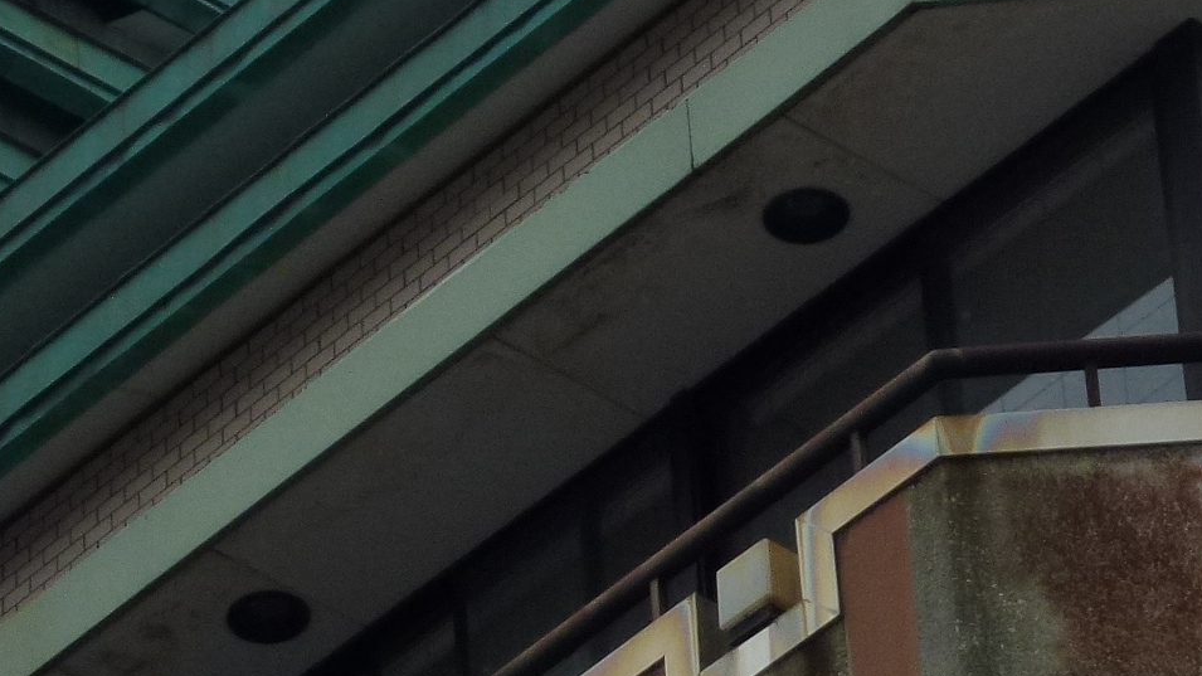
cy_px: -316
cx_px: 211
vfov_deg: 3.7
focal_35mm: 330
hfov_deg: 6.5
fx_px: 10517
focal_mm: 20.2
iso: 160
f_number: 5.1
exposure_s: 1/640
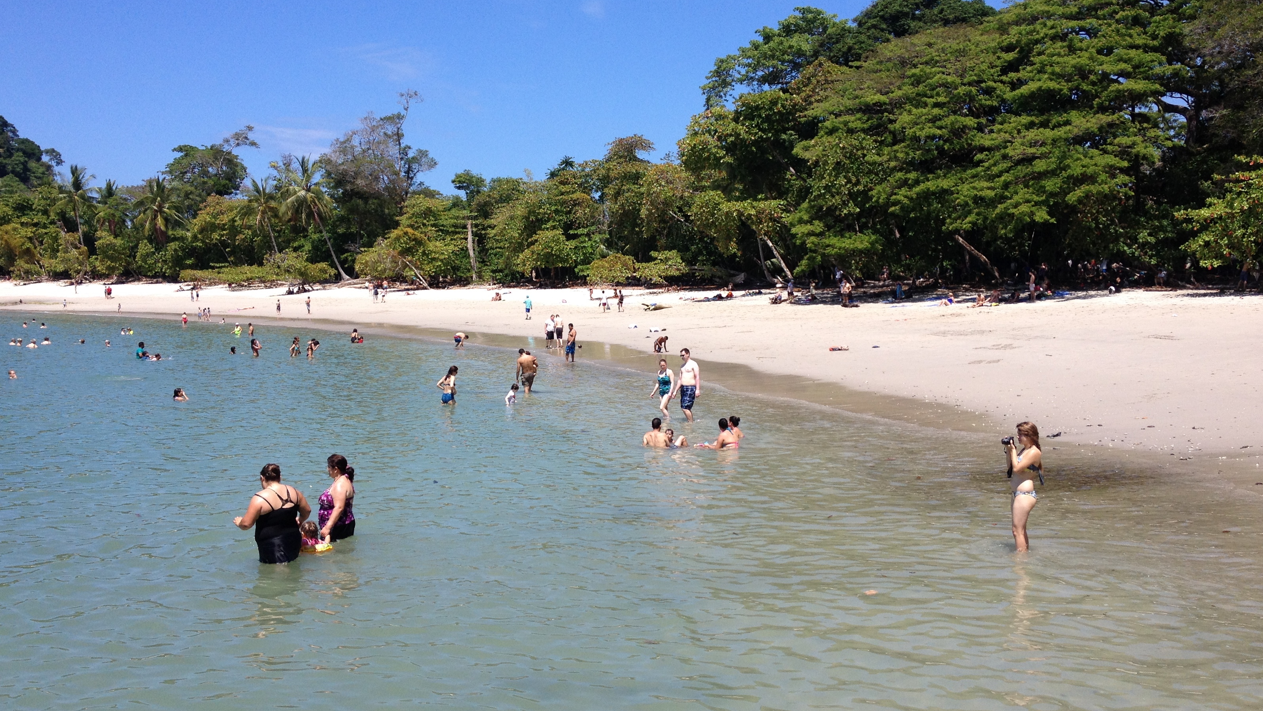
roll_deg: -0.7
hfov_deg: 51.6
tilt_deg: -4.5
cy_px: 321
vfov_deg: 30.4
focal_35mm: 39
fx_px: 1306
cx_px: 627
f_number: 2.4
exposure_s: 1/1842
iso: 50
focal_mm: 4.28
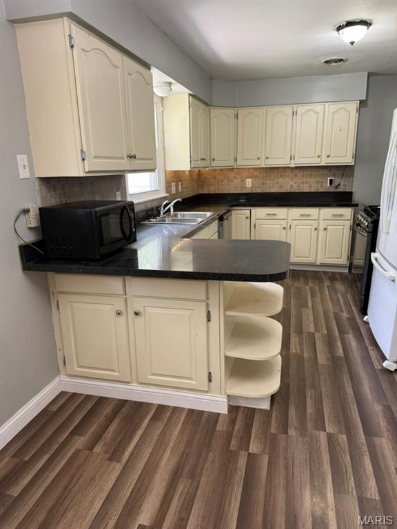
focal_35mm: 24
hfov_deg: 56.8
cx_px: 198
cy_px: 264
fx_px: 367
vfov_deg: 71.6
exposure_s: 1/60
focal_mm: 6.76
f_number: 1.78
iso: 160
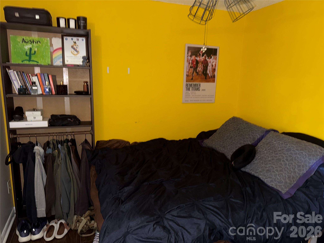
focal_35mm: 24
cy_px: 122
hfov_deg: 71.6
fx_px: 225
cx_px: 162
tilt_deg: -12.0
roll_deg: -1.5
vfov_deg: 56.8
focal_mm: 6.76
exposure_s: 1/9
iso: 125
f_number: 1.78
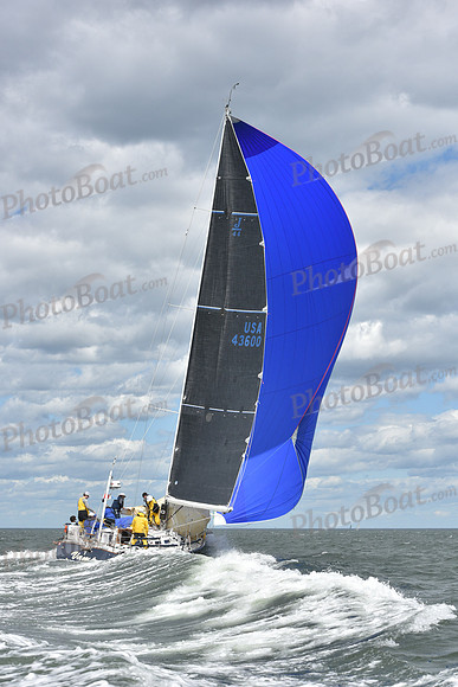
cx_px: 229
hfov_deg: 19.5
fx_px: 1335
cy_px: 344
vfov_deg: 28.8
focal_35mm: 70
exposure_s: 1/1250
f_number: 8
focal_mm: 70
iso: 320
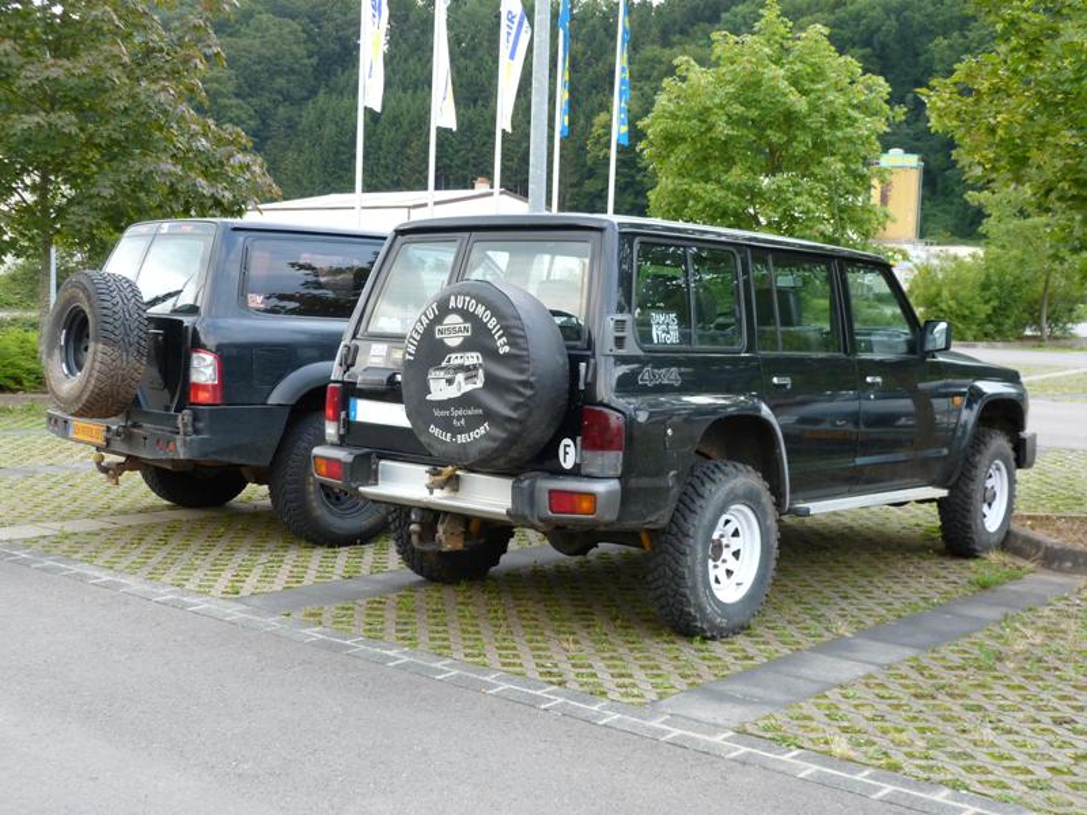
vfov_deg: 32.9
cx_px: 544
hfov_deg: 42.9
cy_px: 408
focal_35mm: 44
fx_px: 1382
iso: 200
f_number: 3.2
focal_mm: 7.9
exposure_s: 1/60
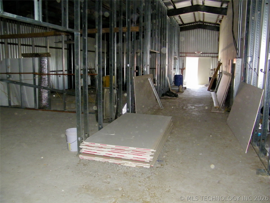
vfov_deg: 49.7
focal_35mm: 28
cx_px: 135
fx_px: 218
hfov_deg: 63.4
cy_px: 102
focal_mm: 5.1
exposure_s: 1/30
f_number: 3.5
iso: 200
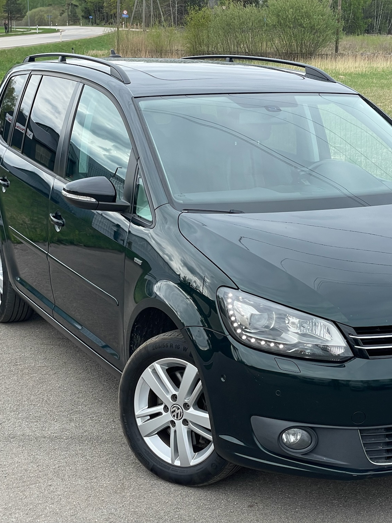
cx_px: 266
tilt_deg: -11.2
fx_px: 1057
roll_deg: +0.1
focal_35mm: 70
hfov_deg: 20.9
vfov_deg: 27.8
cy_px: 259
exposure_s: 1/329
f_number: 2
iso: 25
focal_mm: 6
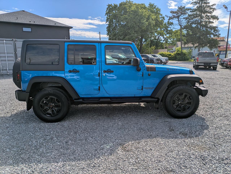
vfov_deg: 54.9
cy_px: 87
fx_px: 167
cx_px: 116
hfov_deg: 69.4
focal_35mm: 25
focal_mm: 5.43
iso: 46
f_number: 1.89
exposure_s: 1/3226
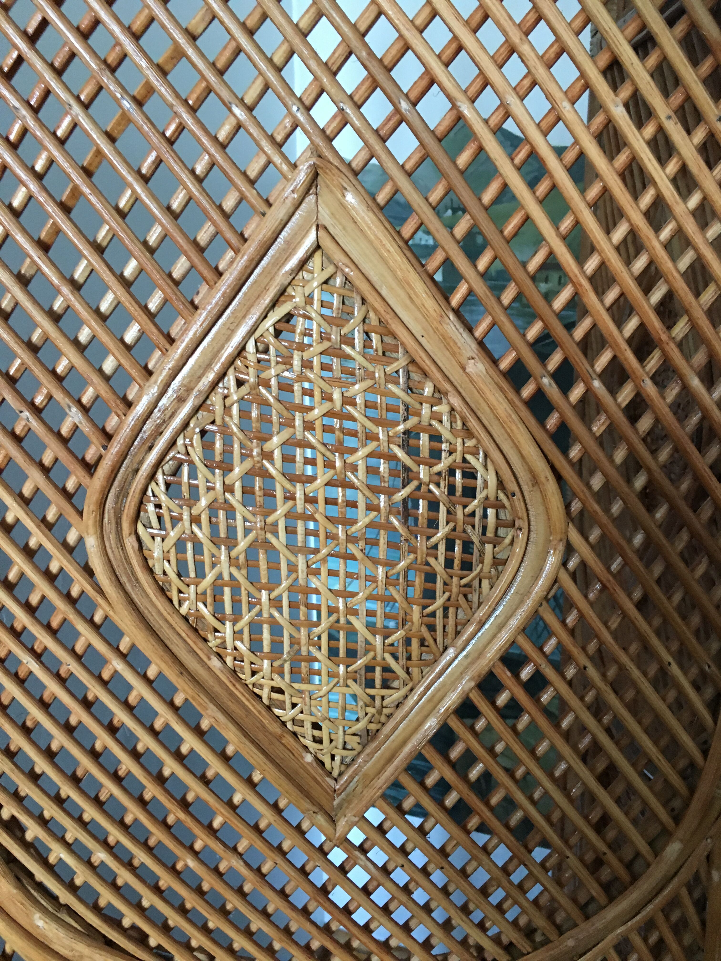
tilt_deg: -16.4
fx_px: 805
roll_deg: +0.5
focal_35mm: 29
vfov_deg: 61.7
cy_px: 480
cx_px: 360
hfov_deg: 48.2
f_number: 2.2
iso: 160
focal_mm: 4.15
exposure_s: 1/33
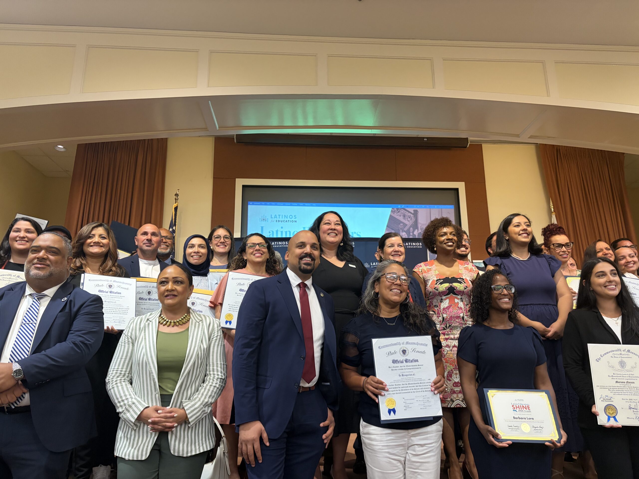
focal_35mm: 26
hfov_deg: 67.3
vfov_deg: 53.1
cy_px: 240
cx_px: 320
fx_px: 480
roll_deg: +1.5
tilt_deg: +15.8
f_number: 1.6
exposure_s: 1/60
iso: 320
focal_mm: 5.96
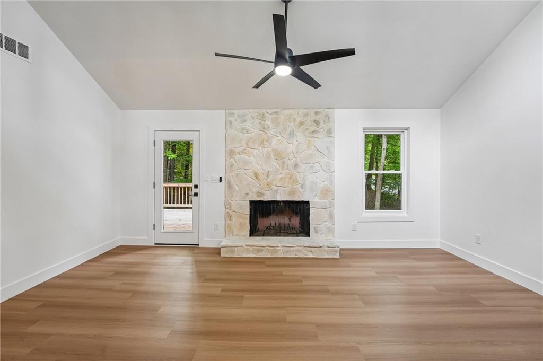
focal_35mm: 14
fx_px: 211
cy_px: 180
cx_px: 272
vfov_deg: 81.1
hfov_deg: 104.3
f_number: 8
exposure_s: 1/20
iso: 320
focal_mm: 14
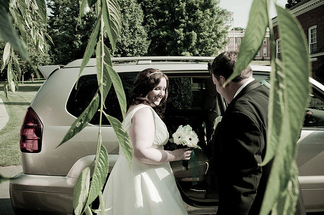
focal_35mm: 36
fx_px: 324
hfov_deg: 53.2
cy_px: 108
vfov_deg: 36.8
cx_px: 162
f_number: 10
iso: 200
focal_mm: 24
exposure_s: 1/250
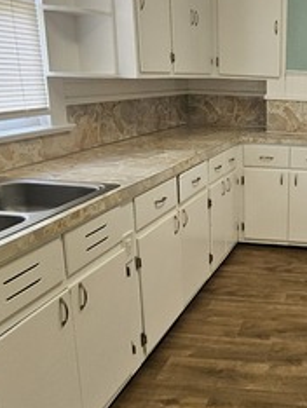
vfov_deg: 50.1
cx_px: 331
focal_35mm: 37
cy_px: 194
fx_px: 437
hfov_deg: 34.0
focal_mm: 1.74
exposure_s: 1/60
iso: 200
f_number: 2.2
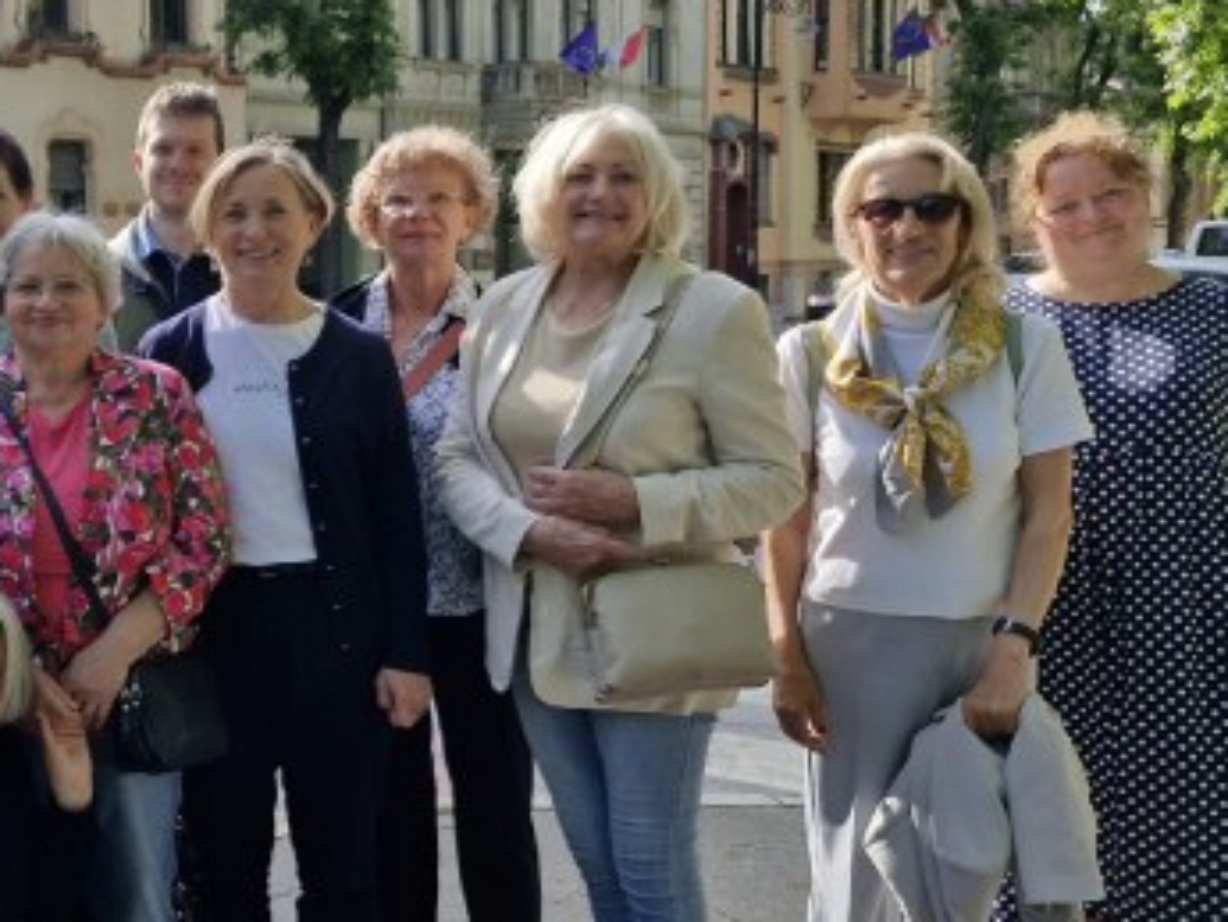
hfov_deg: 34.8
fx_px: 1774
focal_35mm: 50
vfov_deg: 29.1
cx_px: 11
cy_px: 450
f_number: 1.8
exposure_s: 1/694
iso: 50
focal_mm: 5.54
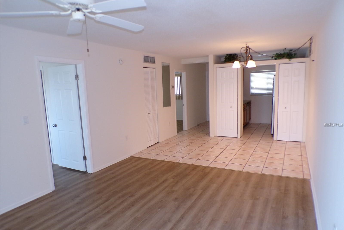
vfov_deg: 51.2
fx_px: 239
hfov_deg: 71.5
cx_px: 172
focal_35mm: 25
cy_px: 125
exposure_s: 1/34
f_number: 3
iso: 200
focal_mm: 4.3
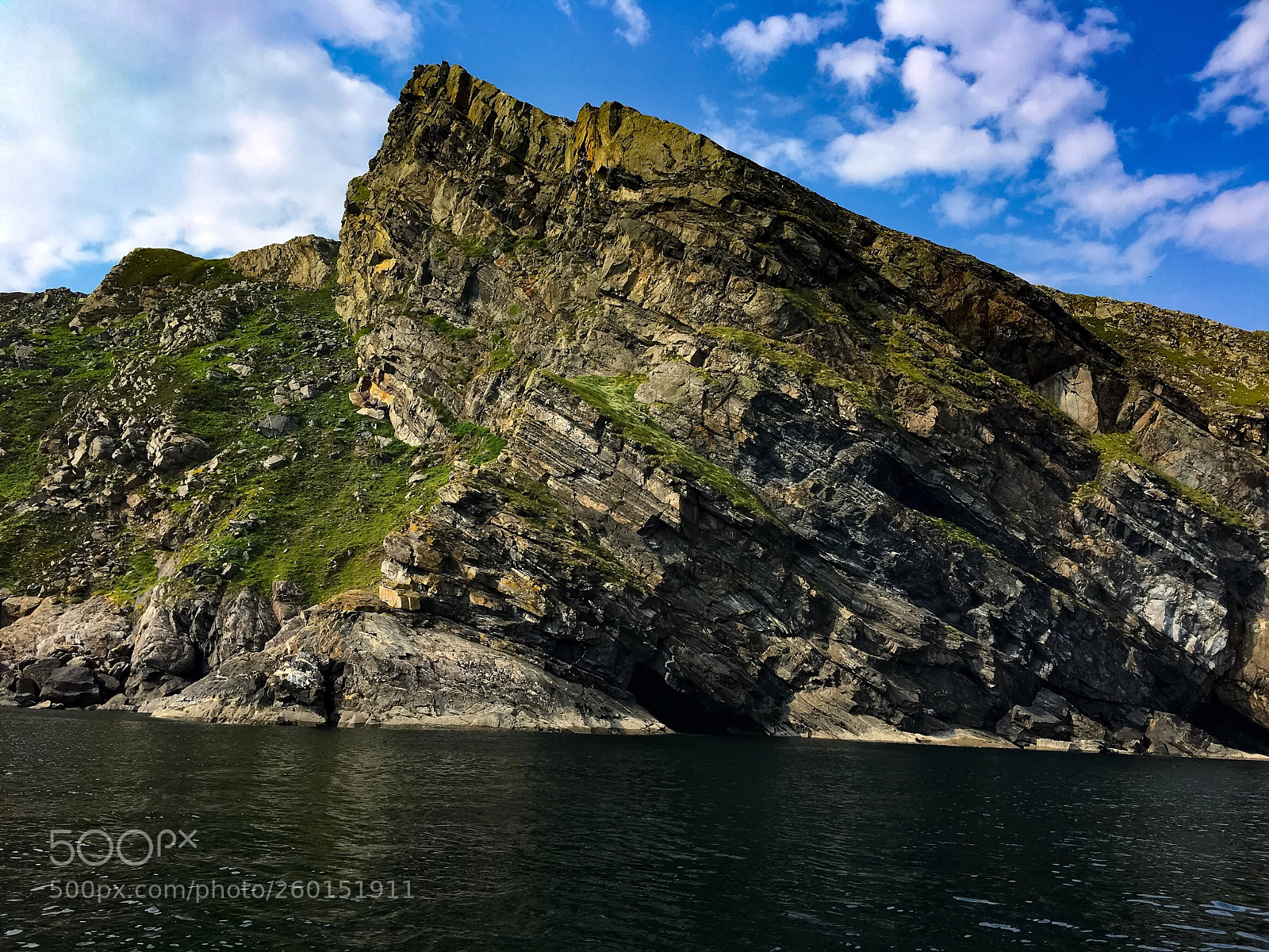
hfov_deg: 61.7
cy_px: 476
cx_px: 634
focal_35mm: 29
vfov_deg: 48.2
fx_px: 1063
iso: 25
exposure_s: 1/1166
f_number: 2.2
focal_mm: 4.15
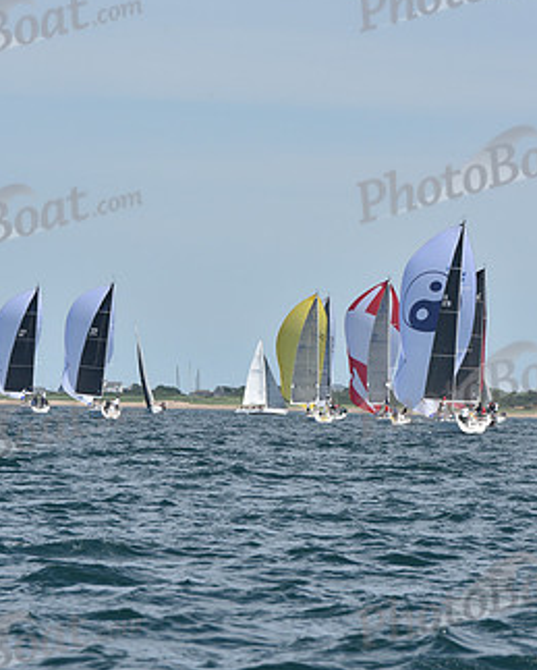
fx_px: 6686
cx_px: 251
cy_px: 306
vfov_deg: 5.7
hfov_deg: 4.6
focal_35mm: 337
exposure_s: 1/800
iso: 250
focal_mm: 200
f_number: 11
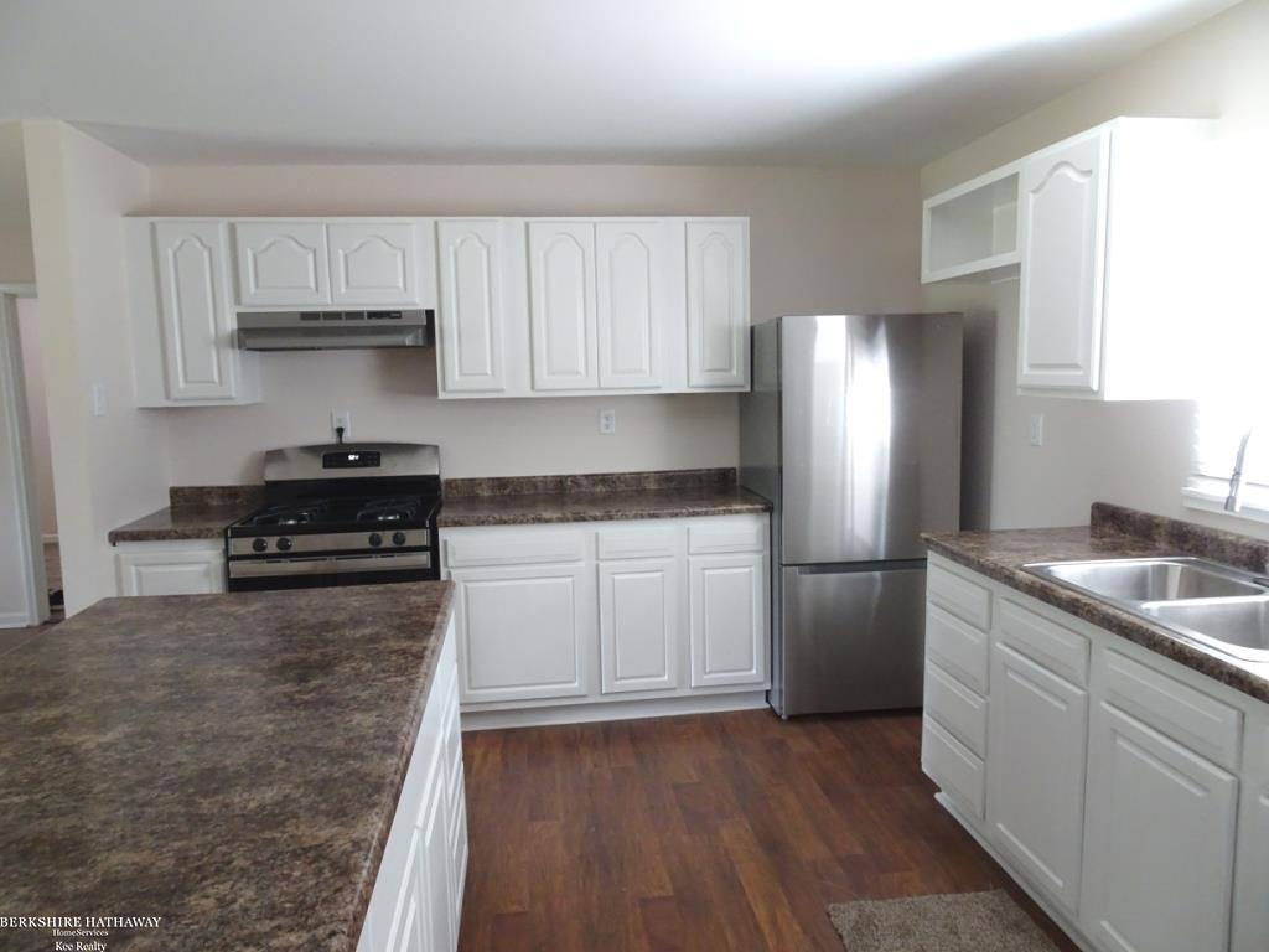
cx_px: 634
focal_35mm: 24
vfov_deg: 56.8
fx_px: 880
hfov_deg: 71.6
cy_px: 476
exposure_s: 1/30
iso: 500
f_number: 3.5
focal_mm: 4.1
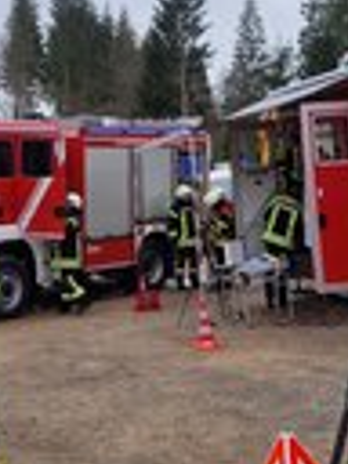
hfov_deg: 20.2
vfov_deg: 26.7
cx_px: 65
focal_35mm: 72
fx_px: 965
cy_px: 120
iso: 50
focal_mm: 6.4
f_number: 1.8
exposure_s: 1/398
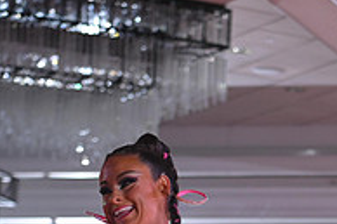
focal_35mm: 269
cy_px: 331
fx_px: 2516
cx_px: 431
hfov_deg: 7.6
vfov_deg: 5.1
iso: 1600
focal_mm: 90
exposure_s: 1/250
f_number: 5
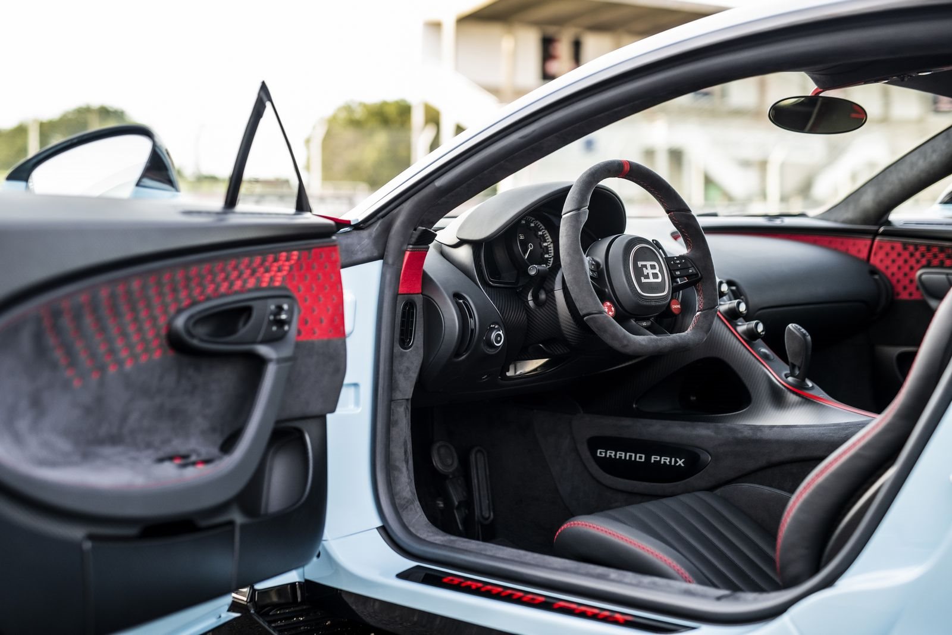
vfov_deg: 27.0
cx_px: 476
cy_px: 318
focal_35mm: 50
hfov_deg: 39.6
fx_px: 1322
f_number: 2.2
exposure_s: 1/200
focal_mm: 50
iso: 400
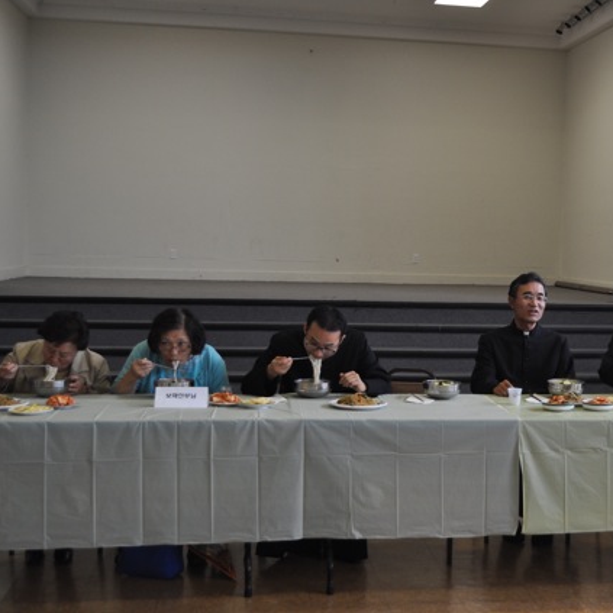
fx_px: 1082
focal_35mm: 54
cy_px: 306
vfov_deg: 31.6
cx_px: 461
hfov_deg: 31.1
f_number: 4.5
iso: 450
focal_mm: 28
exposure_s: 1/60
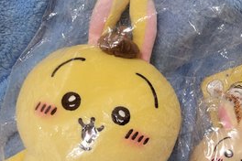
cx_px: 152
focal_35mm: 41
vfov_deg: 32.0
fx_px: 276
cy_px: 123
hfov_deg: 47.0
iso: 320
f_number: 1.8
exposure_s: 1/40
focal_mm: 5.4
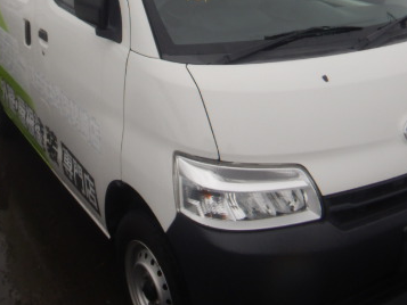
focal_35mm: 43
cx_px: 204
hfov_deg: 43.8
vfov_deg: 33.2
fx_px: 506
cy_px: 90
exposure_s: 1/320
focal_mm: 4.3
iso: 125
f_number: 2.8
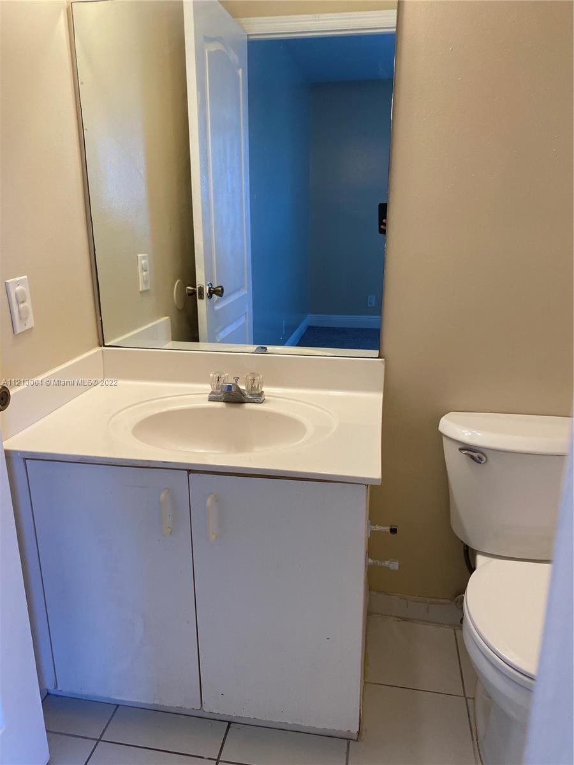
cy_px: 382
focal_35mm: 26
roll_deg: +0.9
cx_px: 287
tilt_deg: -17.0
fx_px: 575
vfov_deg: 67.3
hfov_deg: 53.1
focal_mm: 4.25
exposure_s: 1/60
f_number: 1.8
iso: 64
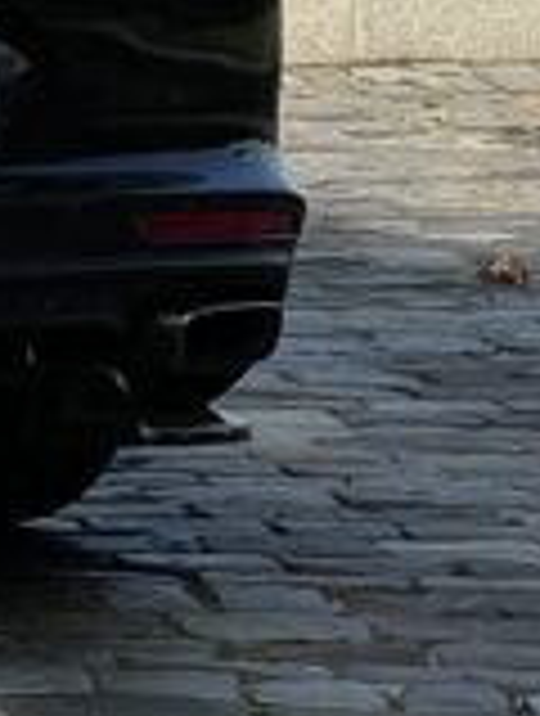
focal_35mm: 334
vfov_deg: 5.9
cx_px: -963
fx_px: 6919
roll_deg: +1.4
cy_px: -365
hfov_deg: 4.3
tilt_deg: +0.7
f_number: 2
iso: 25
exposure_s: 1/1653
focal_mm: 6
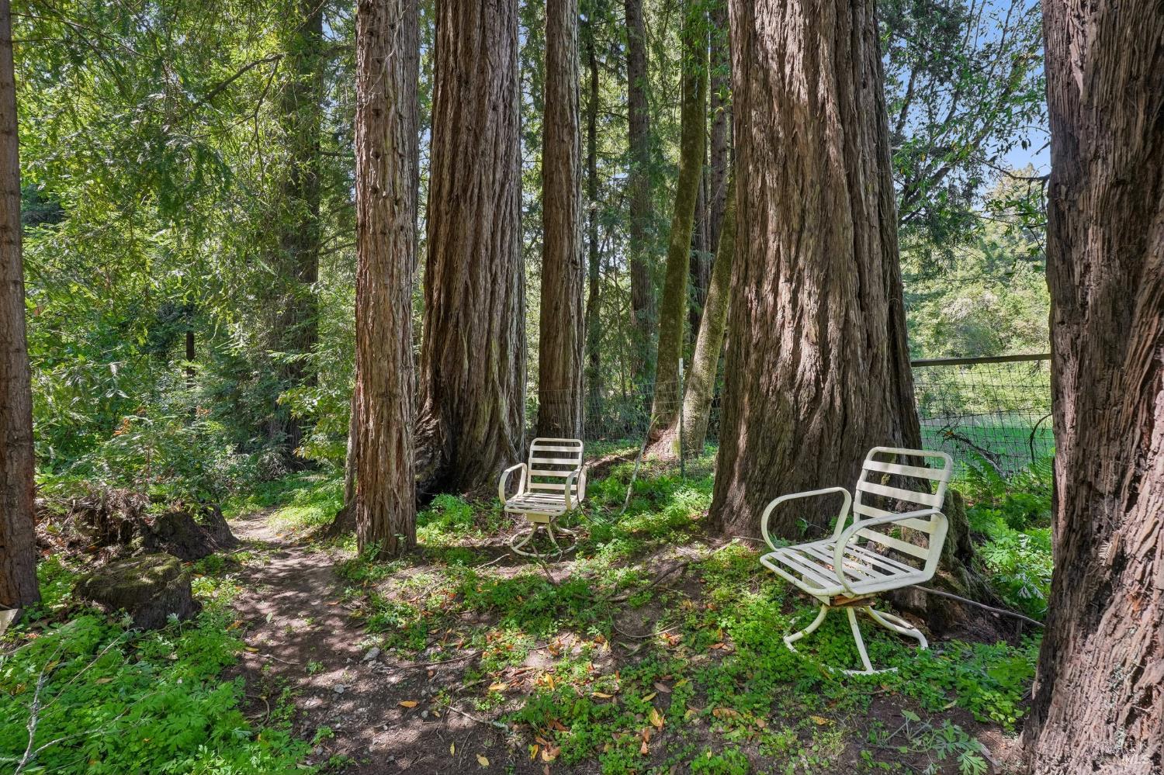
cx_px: 582
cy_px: 388
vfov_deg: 81.2
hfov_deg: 104.3
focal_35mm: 14
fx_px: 452
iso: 640
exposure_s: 1/125
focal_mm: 14
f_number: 8
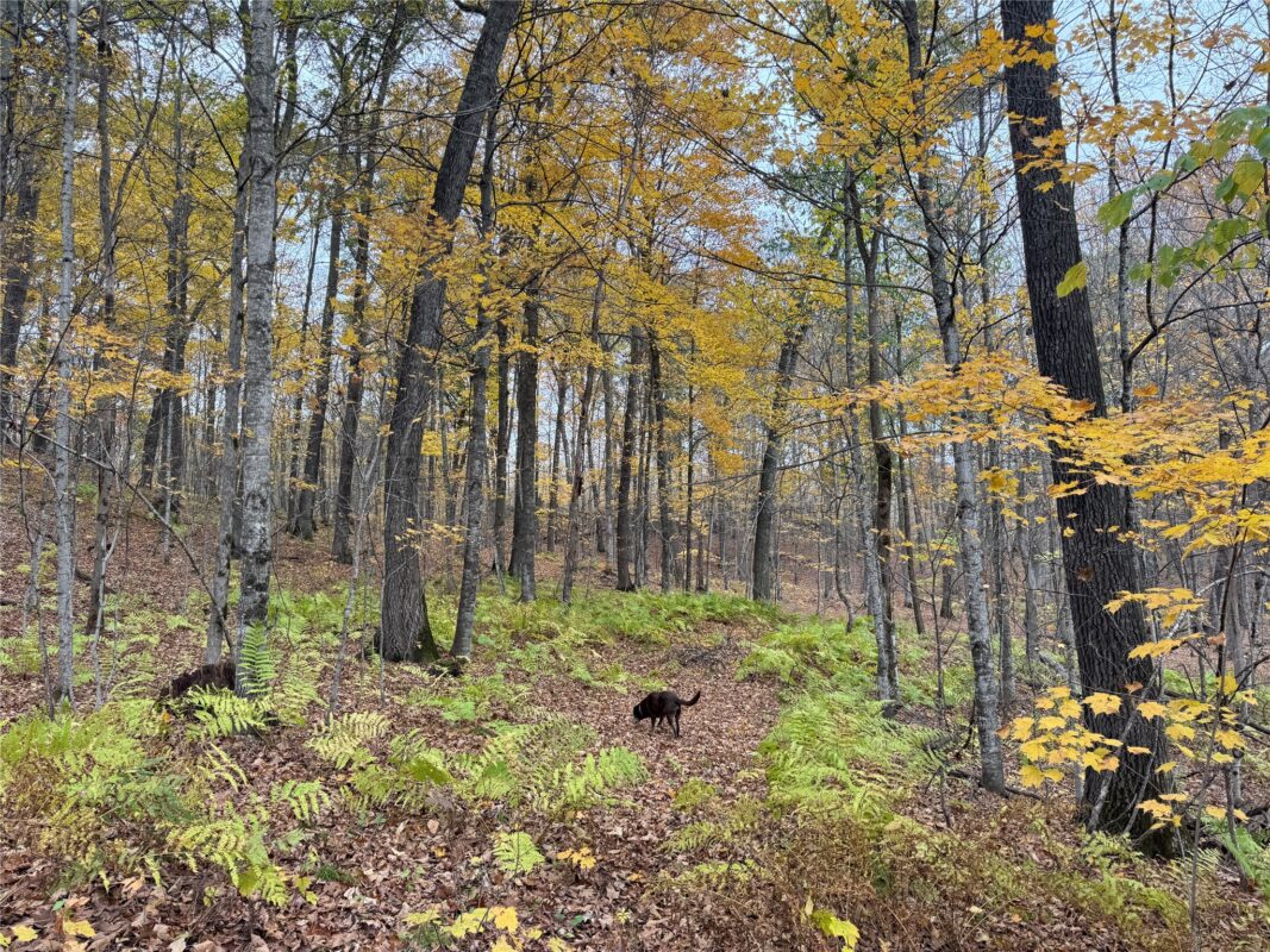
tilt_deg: +4.1
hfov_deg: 71.6
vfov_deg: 56.8
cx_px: 635
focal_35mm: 24
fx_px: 880
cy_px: 476
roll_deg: +0.4
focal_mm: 6.76
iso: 64
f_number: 1.78
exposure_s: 1/249
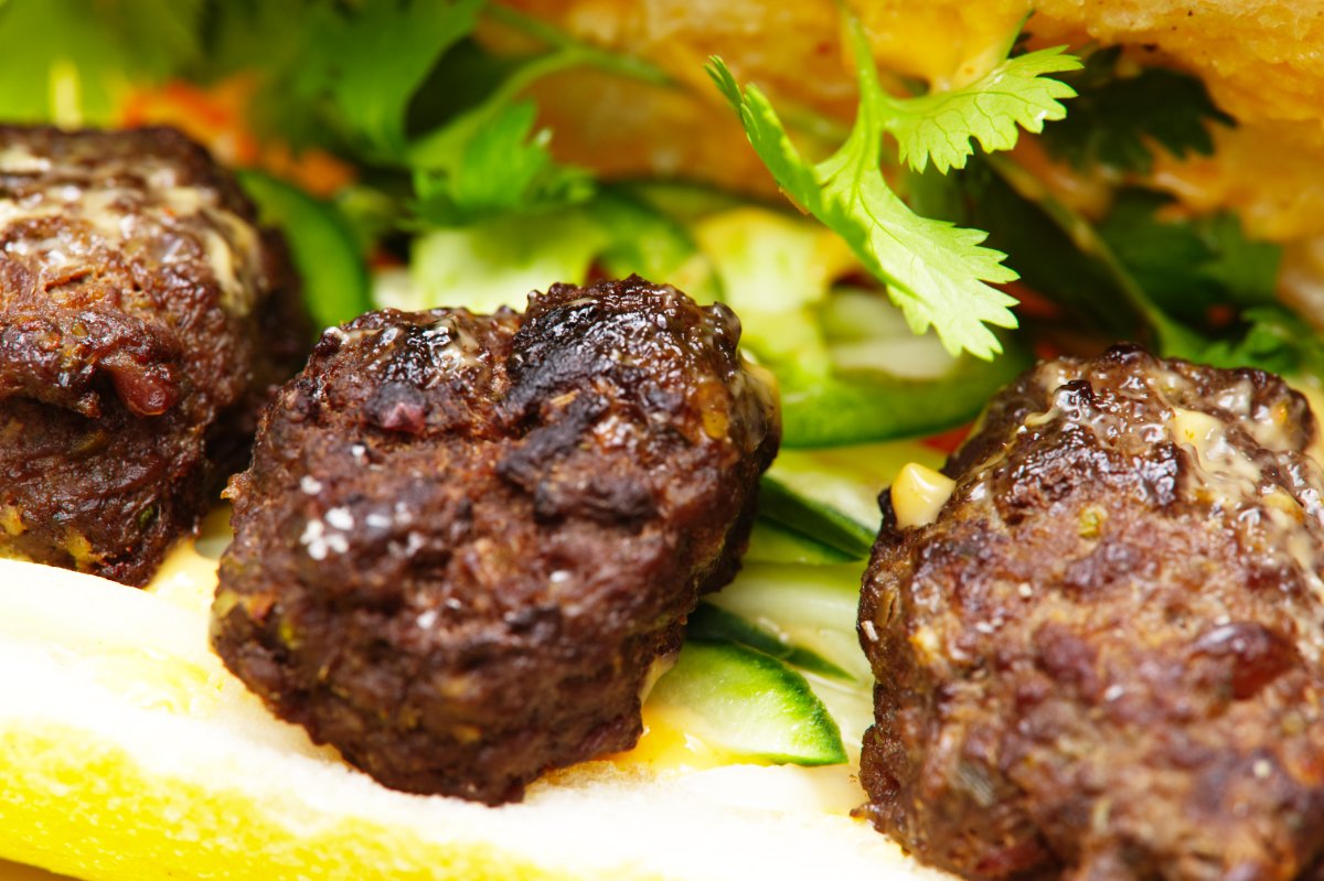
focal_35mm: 105
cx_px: 662
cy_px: 440
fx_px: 3860
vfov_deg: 13.0
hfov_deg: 19.5
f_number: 8
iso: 100
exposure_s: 1/20
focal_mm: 105
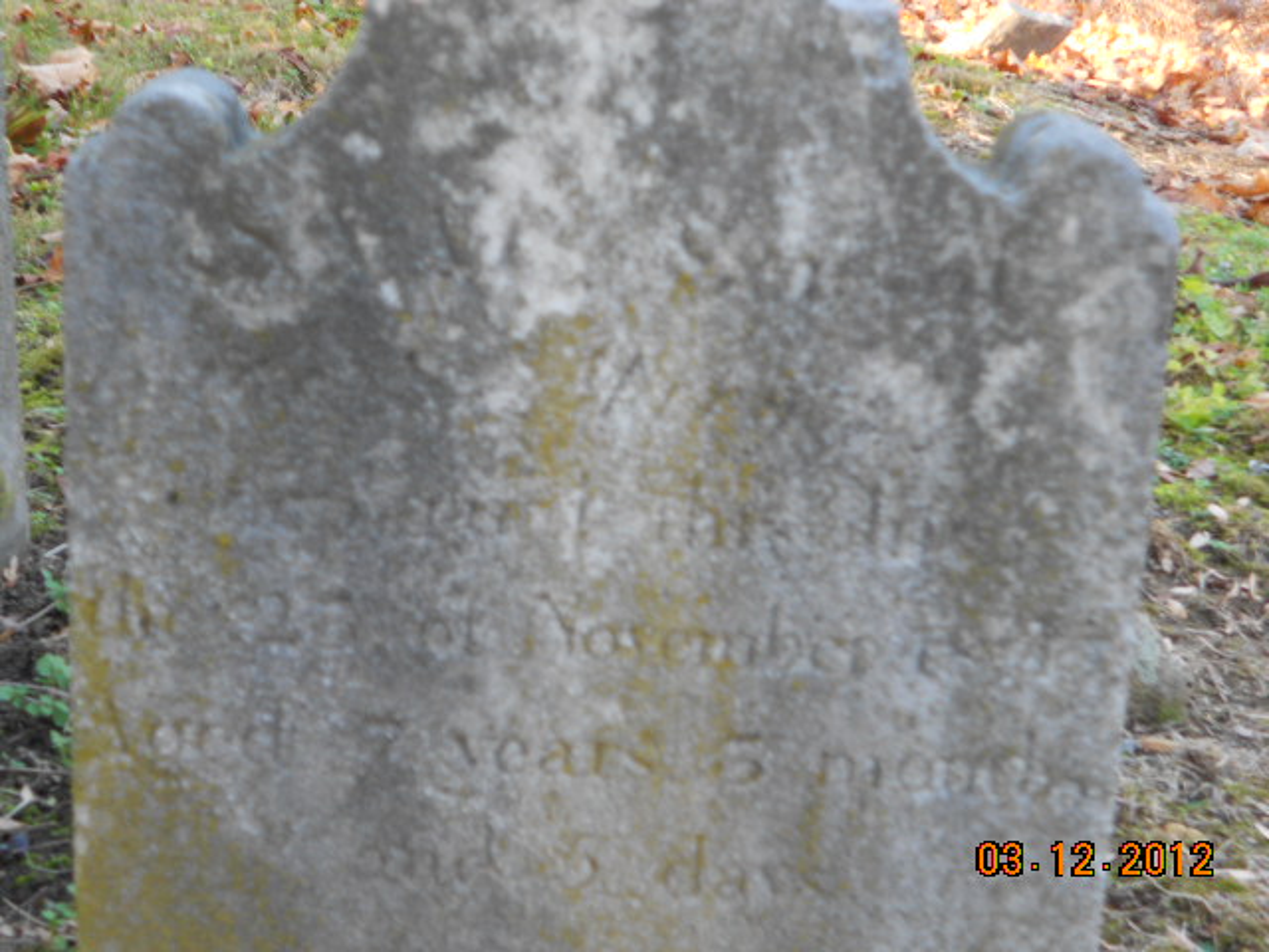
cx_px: 634
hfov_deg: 29.4
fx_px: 2420
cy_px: 476
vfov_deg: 22.3
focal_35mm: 66
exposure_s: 1/20
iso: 80
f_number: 5.3
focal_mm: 11.6
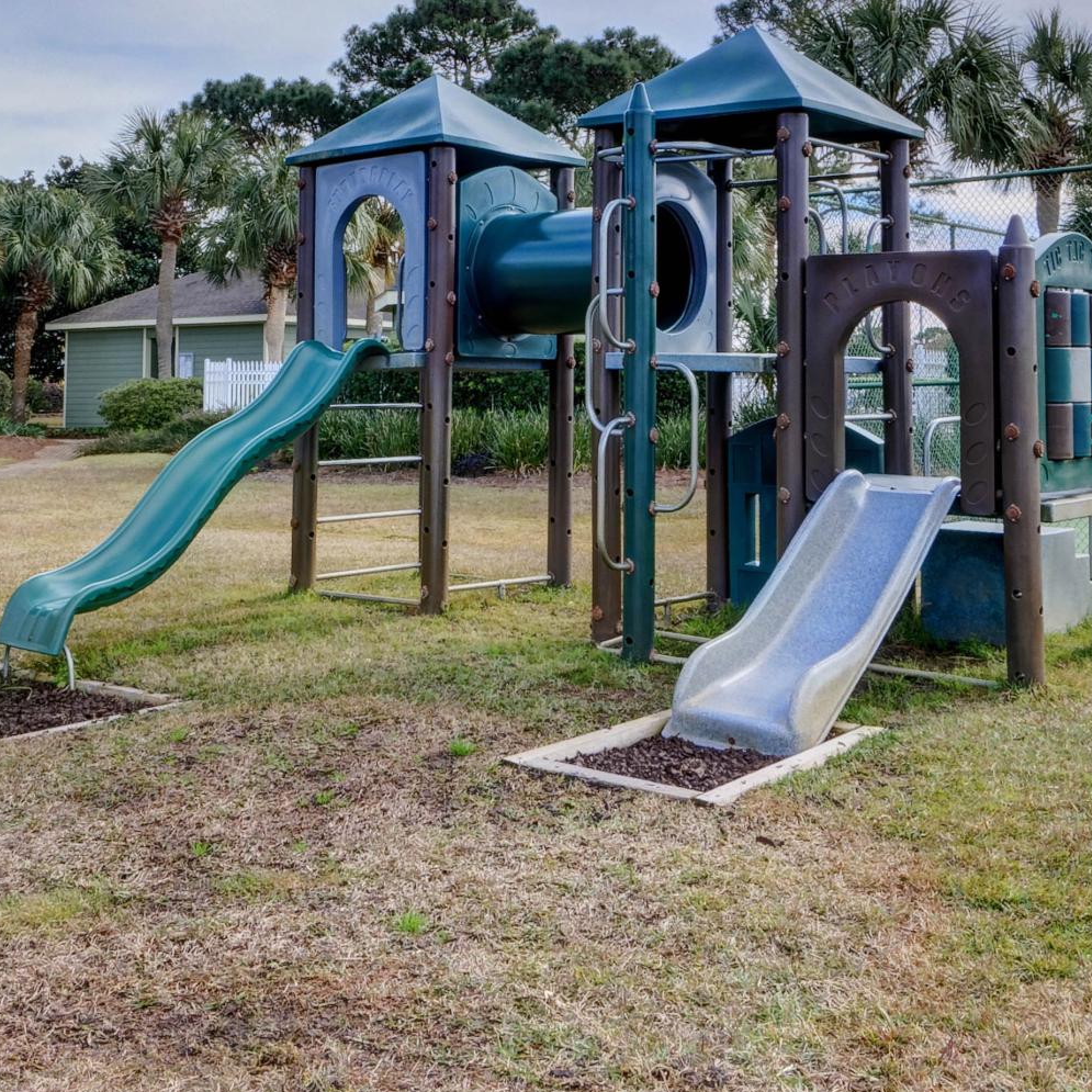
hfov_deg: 40.9
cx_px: 499
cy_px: 237
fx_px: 1463
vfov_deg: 39.5
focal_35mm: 41
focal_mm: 11
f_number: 22
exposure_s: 1/60
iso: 100
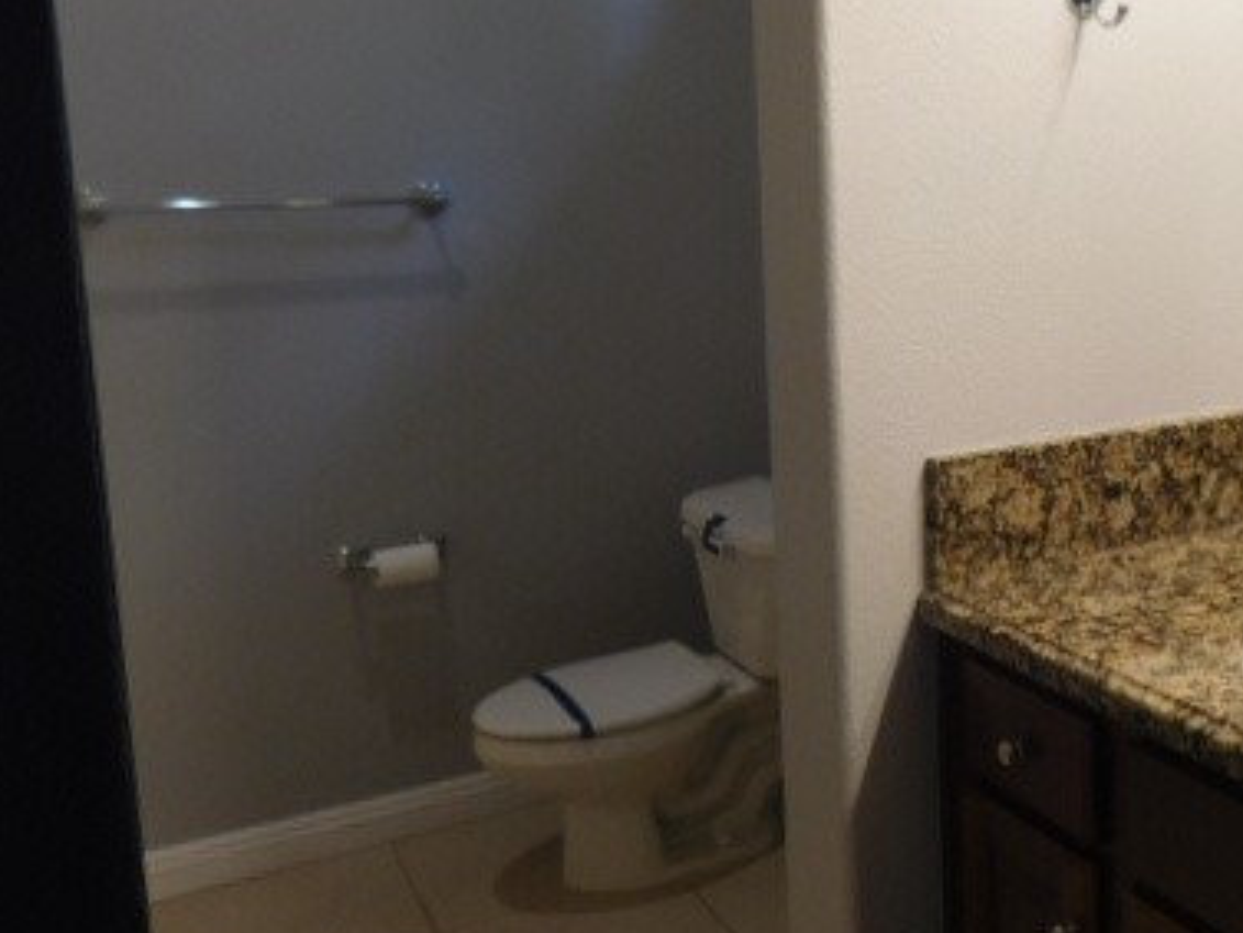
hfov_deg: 44.9
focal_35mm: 39
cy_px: 340
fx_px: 1401
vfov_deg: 36.6
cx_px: 1032
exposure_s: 1/40
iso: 125
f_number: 3
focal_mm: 4
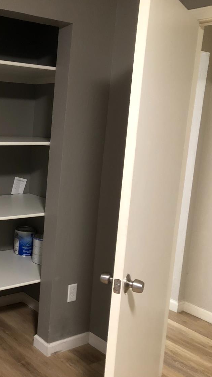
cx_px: -20
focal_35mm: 41
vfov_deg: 49.4
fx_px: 410
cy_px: 188
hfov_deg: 26.7
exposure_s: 1/9
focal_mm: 3.99
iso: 100
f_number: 1.8
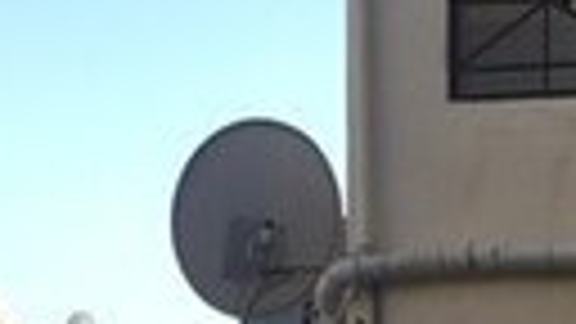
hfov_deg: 13.2
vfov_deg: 6.5
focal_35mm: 163
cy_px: 1096
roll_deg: -0.7
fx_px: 2490
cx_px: 382
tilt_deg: -4.1
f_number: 2.2
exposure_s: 1/444
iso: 32
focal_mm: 4.15
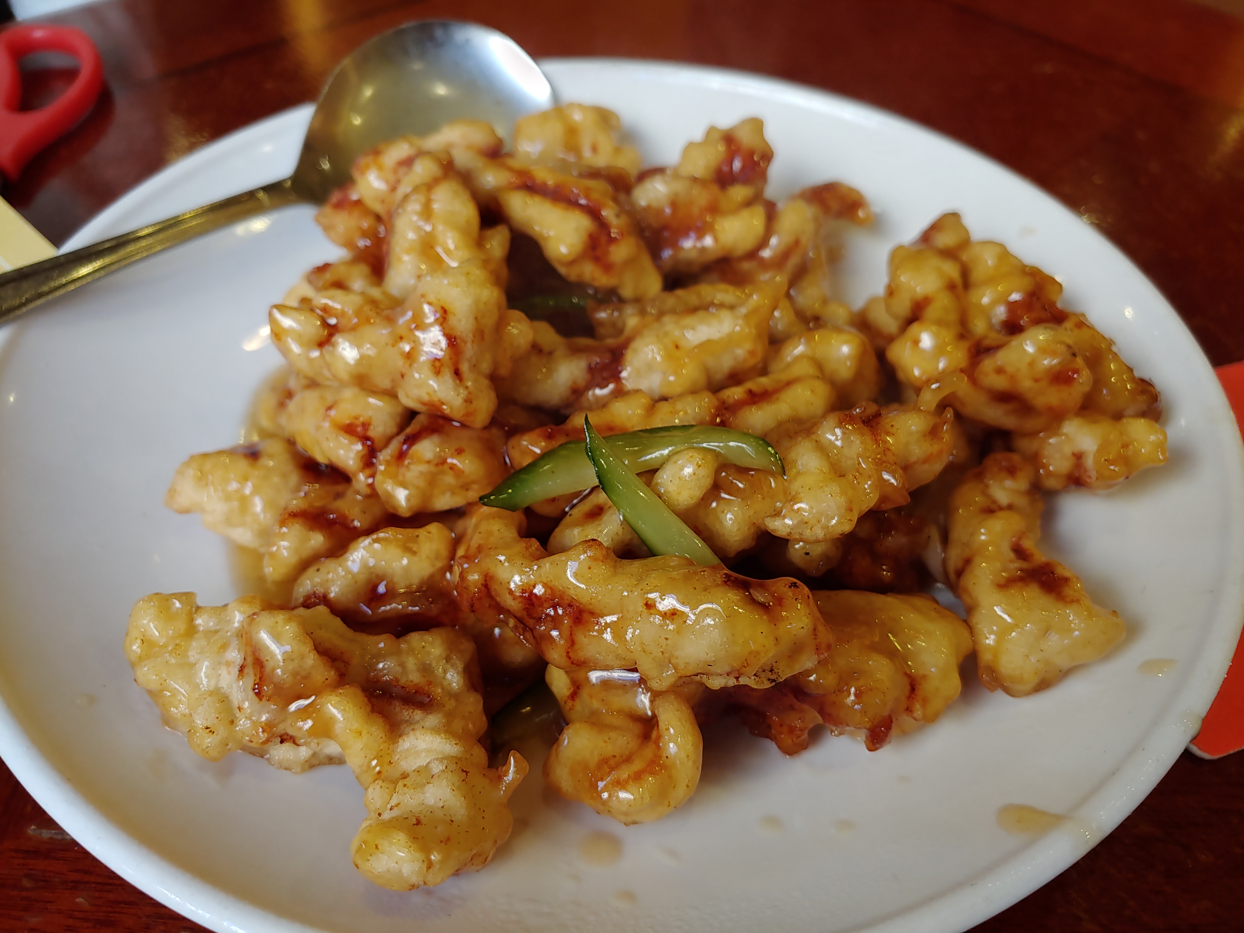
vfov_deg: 54.9
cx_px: 622
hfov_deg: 69.4
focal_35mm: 25
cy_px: 466
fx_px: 898
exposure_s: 1/120
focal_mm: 4.23
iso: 100
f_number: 1.5
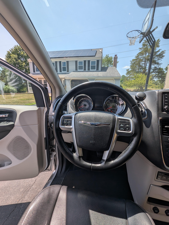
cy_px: 112
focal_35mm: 13
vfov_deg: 106.1
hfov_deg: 90.1
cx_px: 84
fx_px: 84
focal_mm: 1.95
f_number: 2.2
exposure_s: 1/840
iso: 43
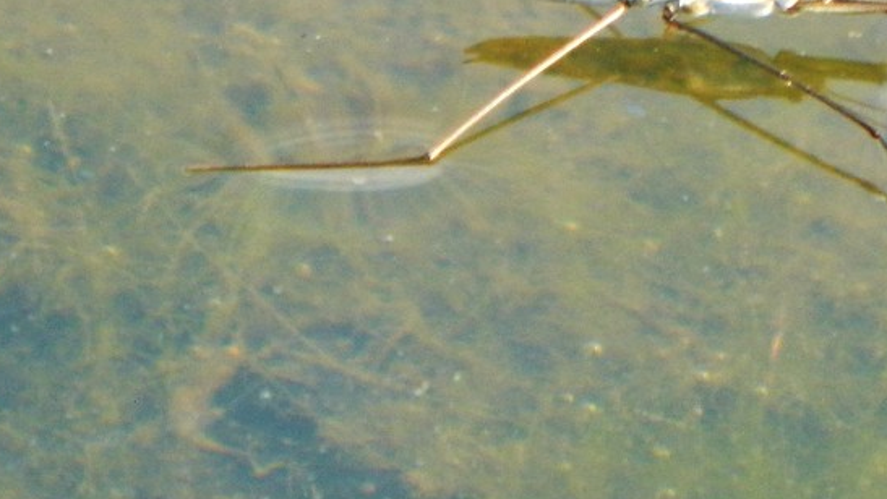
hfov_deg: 1.7
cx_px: 645
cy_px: -3
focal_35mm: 1300
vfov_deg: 0.9
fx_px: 30583
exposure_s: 1/125
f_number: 5.9
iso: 200
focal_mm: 136
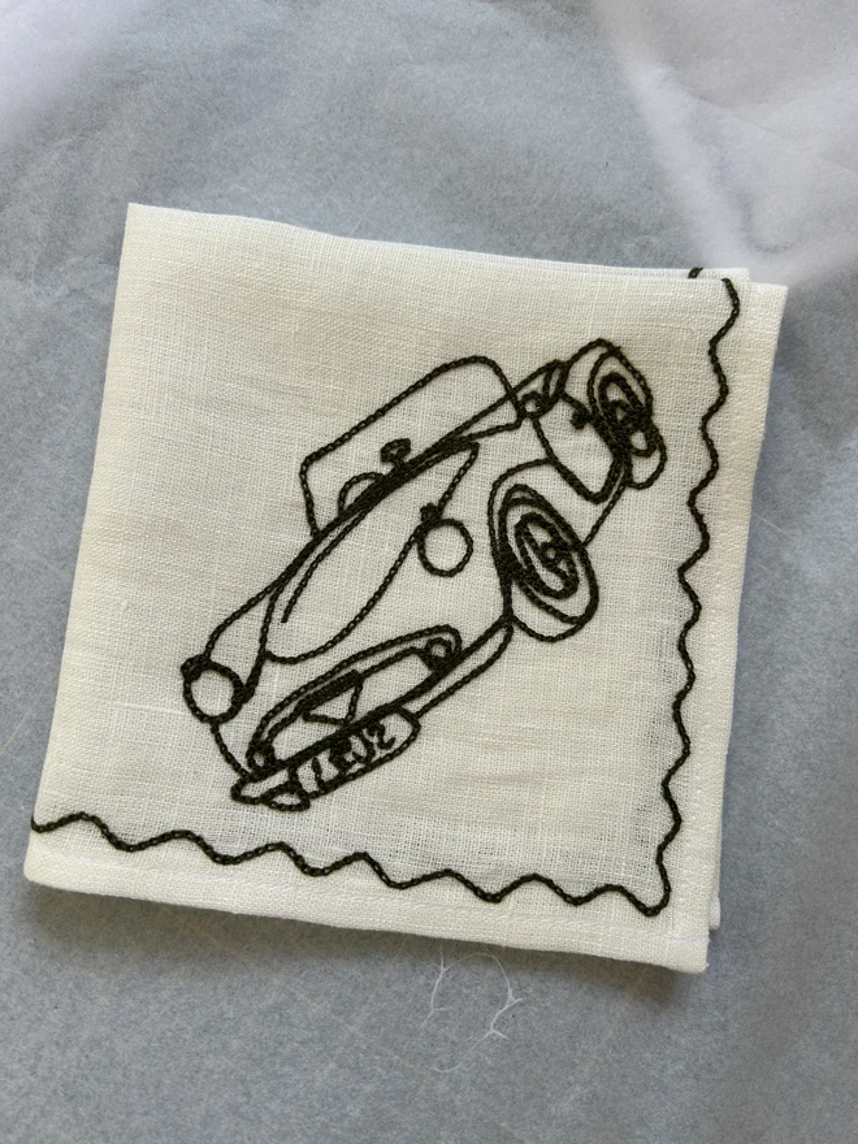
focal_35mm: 26
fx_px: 859
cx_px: 429
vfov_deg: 67.3
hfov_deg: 53.1
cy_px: 572
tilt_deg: -86.9
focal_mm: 5.7
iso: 50
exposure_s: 1/567
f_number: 1.5
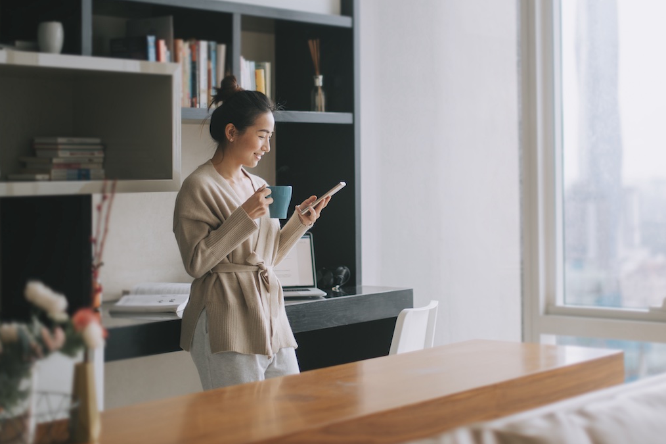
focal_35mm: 69
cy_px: 157
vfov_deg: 19.7
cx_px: 368
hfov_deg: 29.2
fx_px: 1276
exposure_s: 1/500
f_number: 1.4
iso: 64
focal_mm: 50
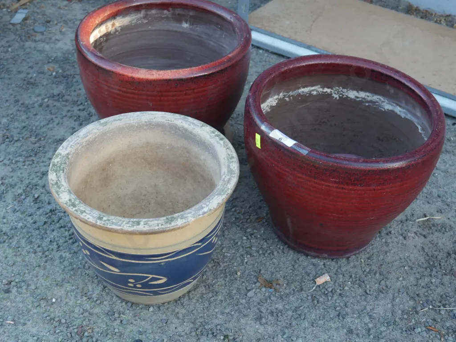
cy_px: 171
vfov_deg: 29.1
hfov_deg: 38.2
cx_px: 228
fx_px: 659
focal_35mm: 50
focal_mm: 25
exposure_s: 1/60
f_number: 5.3
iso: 320
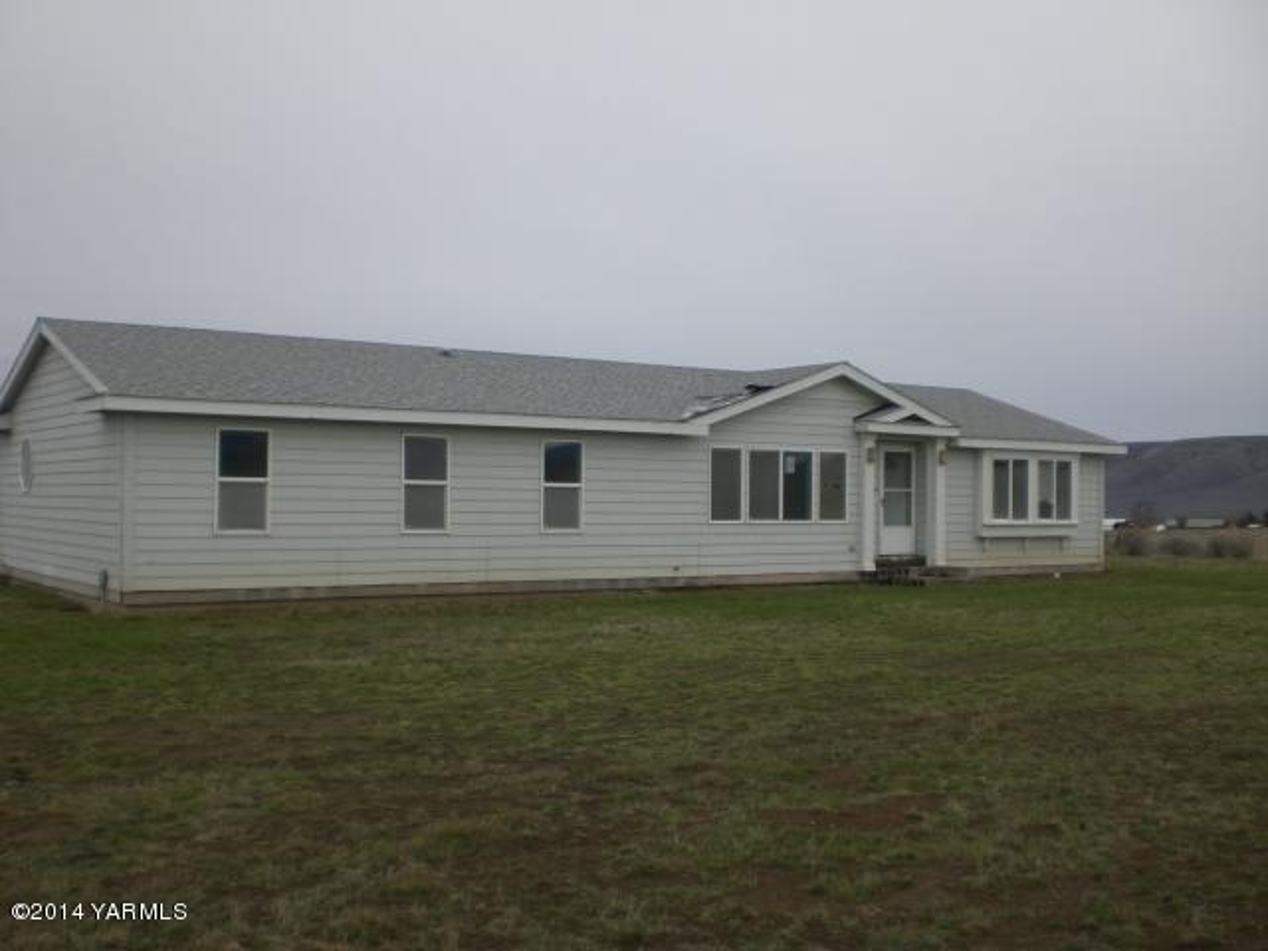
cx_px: 634
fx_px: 1392
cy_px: 476
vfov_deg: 37.7
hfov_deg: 49.0
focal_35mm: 38
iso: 50
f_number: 3.1
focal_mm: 6.3
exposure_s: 1/400
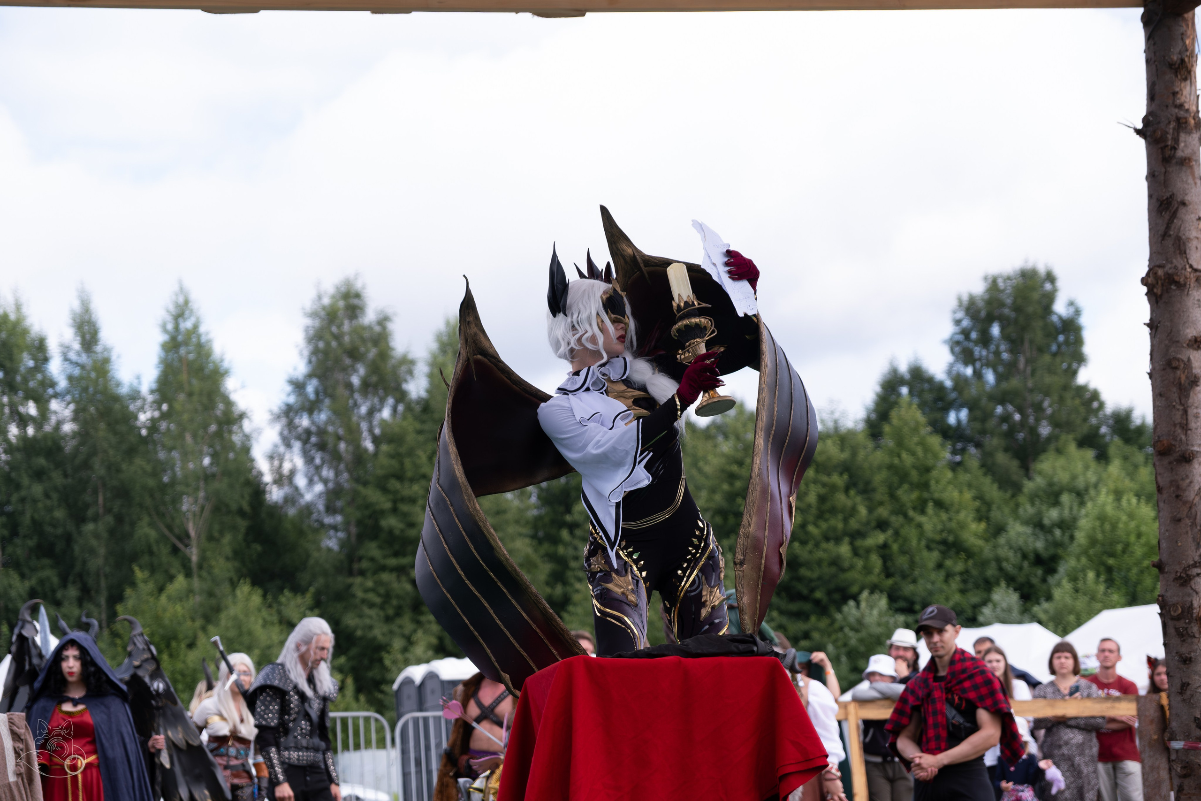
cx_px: 600
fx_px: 2769
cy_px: 400
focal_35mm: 83
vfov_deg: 16.5
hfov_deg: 24.5
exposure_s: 1/1250
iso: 200
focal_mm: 55
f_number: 3.2
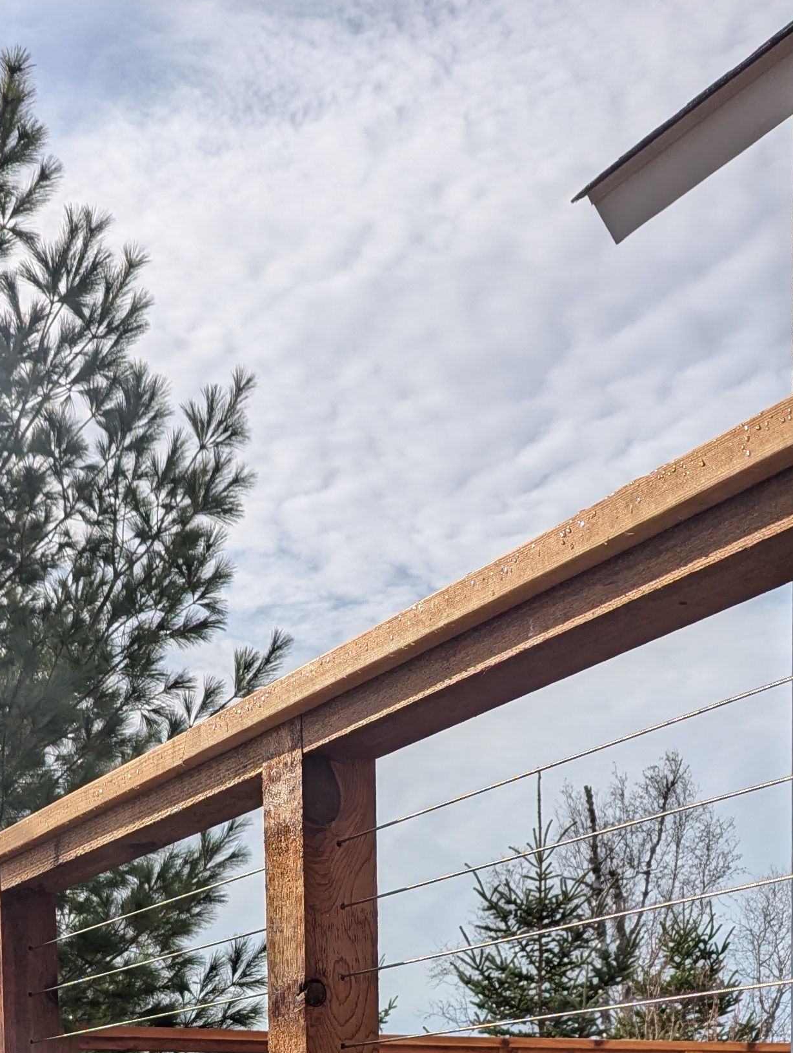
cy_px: 1239
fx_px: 1828
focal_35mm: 60
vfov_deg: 28.3
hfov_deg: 24.4
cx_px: 285
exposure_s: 1/2513
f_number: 1.85
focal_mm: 6.81
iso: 38
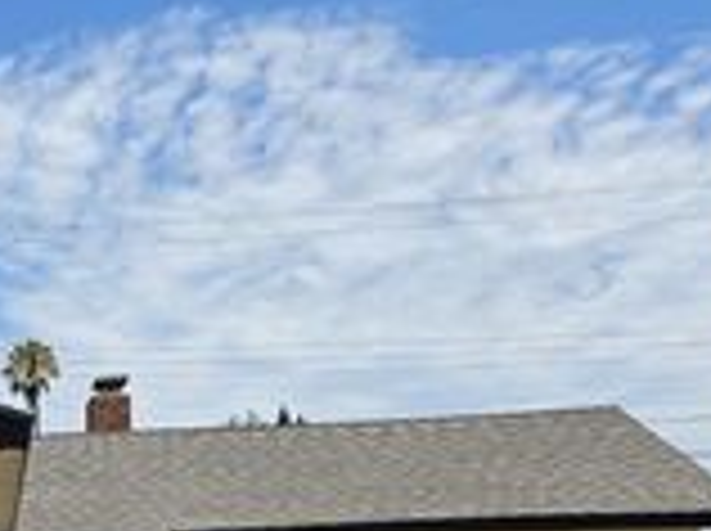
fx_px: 1497
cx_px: -194
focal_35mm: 73
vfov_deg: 18.3
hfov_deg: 23.8
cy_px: 749
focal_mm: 6.5
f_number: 1.4
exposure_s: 1/7939
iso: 50
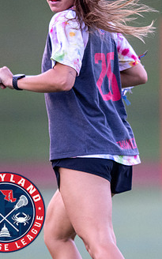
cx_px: 138
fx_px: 8208
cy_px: 135
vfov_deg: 1.8
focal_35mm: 1162
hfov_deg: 1.1
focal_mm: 400
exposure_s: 1/1250
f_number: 2.8
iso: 2800
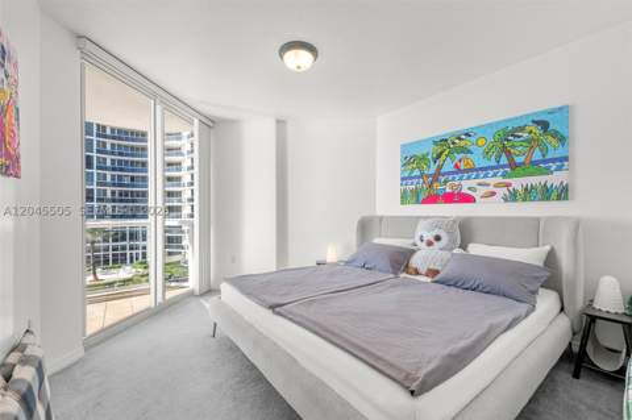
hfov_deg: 104.3
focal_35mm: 14
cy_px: 210
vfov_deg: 81.1
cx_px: 316
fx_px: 246
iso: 400
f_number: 8
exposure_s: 1/15
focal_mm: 14
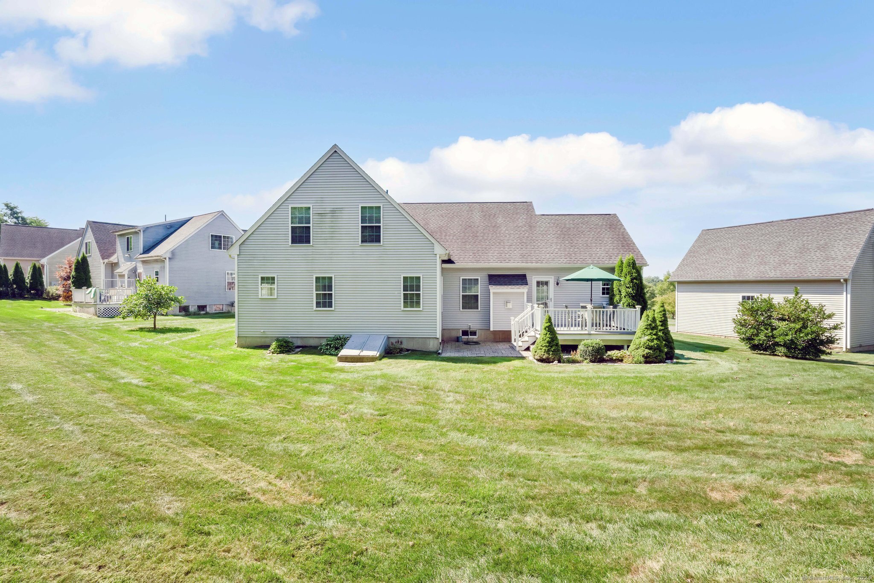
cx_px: 437
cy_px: 292
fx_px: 401
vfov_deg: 72.0
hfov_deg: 95.0
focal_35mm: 16
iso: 800
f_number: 10
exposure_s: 1/800
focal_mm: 16.5
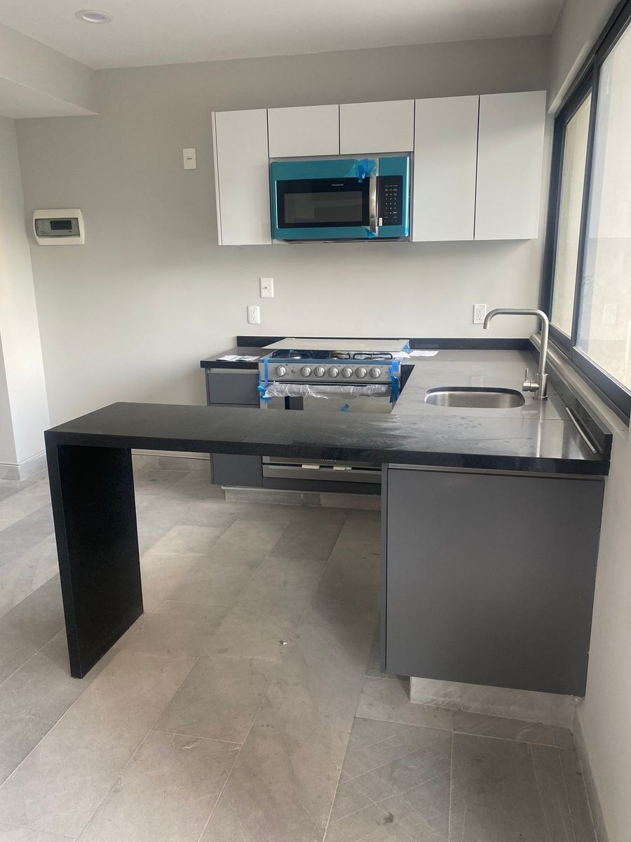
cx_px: 316
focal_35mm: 26
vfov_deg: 67.3
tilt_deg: -13.9
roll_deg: +1.3
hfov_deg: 53.1
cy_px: 421
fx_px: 632
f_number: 1.8
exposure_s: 1/108
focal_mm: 4.25
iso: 125
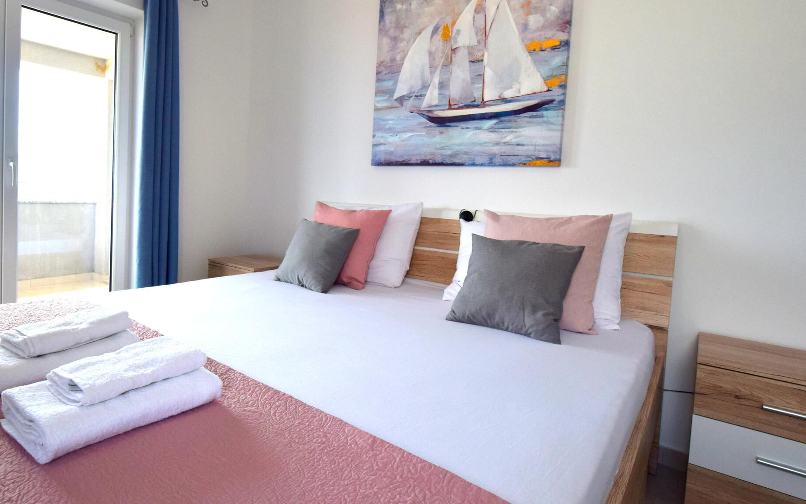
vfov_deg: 59.0
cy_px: 196
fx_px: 439
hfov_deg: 83.5
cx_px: 304
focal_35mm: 20
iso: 400
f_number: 7.1
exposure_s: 1/200
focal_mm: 10
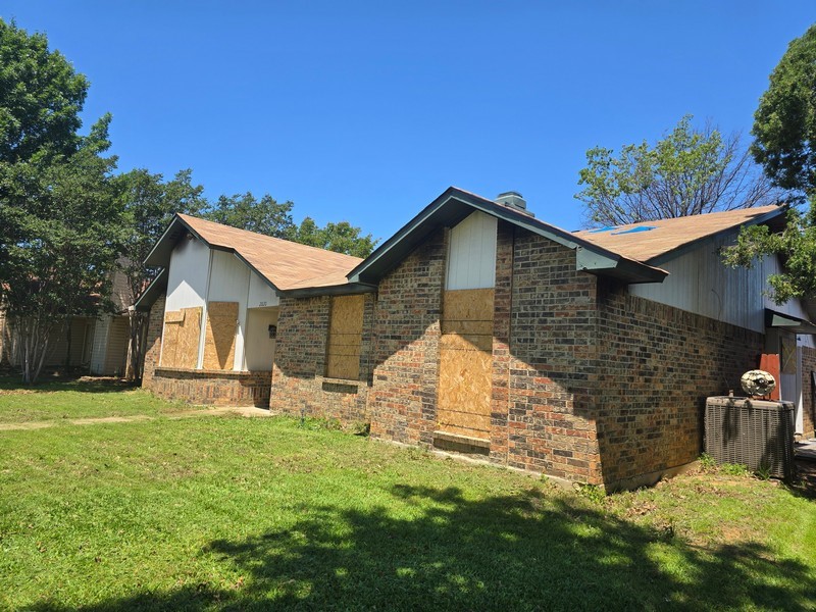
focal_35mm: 23
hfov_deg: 73.9
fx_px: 542
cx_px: 408
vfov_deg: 58.9
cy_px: 306
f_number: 1.7
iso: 12
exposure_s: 1/532
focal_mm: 6.3
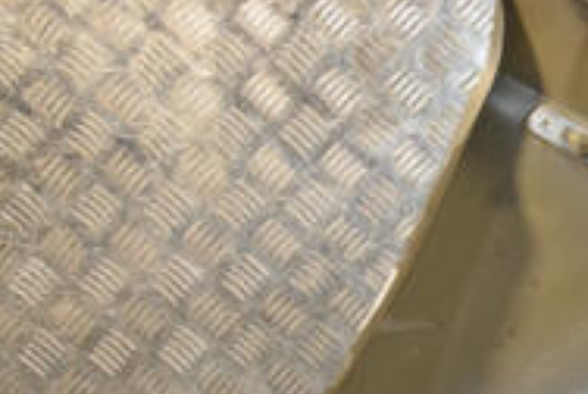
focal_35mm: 86
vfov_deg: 15.7
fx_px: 1407
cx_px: 807
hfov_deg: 21.0
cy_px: 372
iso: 800
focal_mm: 18
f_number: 6.3
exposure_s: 1/200
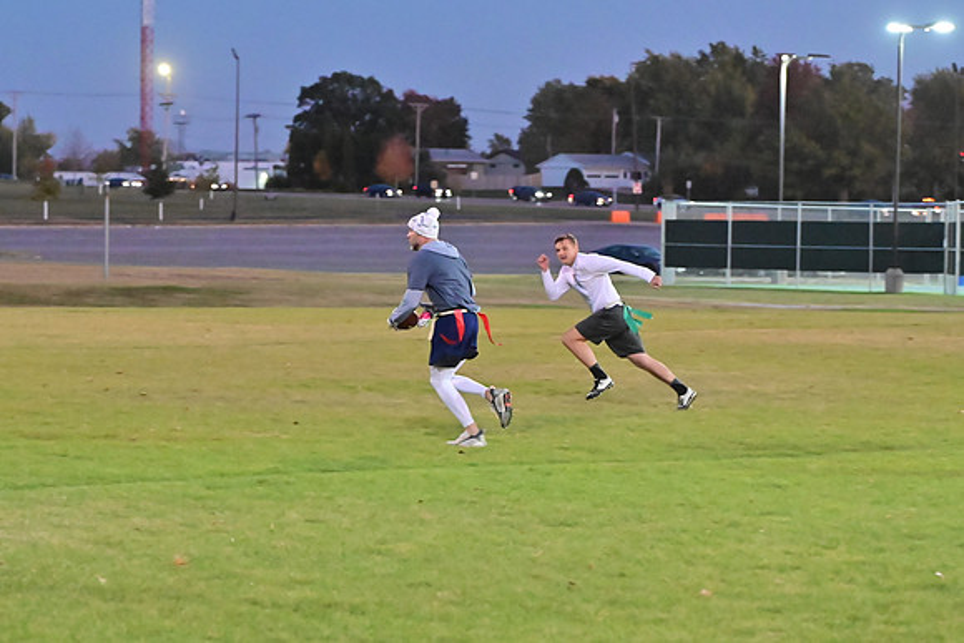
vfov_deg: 10.8
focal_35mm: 127
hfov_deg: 16.1
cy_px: 322
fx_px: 3401
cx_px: 482
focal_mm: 85
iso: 6400
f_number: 4
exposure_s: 1/500
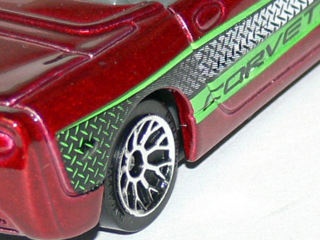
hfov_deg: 3.3
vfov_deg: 2.4
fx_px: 5630
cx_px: 141
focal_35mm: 609
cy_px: -10
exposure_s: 1/30
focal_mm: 27
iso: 100
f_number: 3.6
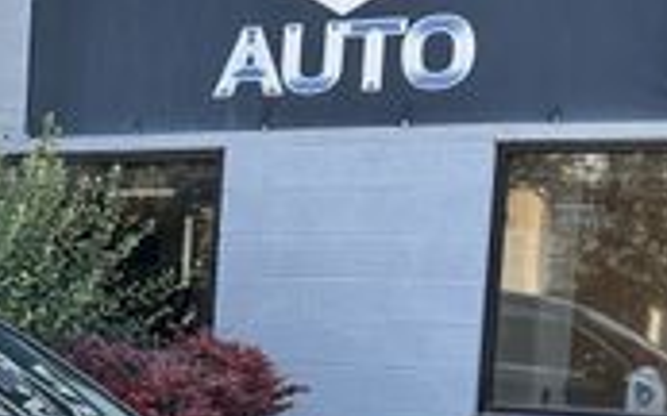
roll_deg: -1.3
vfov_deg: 13.6
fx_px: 1708
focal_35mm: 94
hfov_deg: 20.4
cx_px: -170
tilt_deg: -5.8
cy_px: 474
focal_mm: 6.86
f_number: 1.78
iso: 80
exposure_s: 1/690
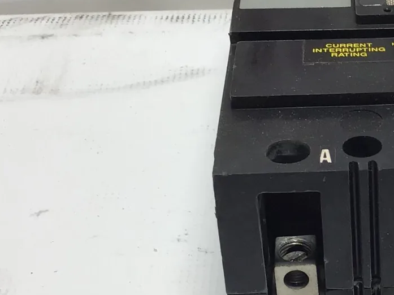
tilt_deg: -39.1
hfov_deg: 20.8
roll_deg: -3.6
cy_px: 211
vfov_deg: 16.5
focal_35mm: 89
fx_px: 1012
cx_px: 447
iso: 25
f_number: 2.4
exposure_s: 1/120
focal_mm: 3.3
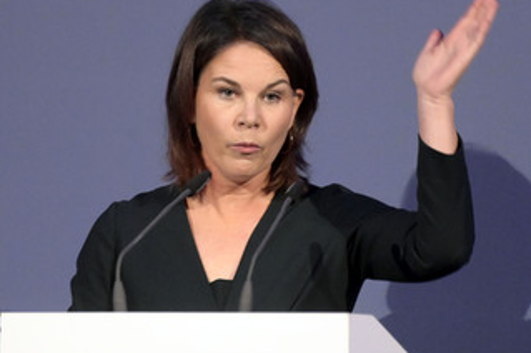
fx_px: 10417
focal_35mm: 707
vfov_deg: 1.9
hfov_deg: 2.9
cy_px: 198
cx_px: 239
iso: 12800
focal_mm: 500
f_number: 5.6
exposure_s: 1/320
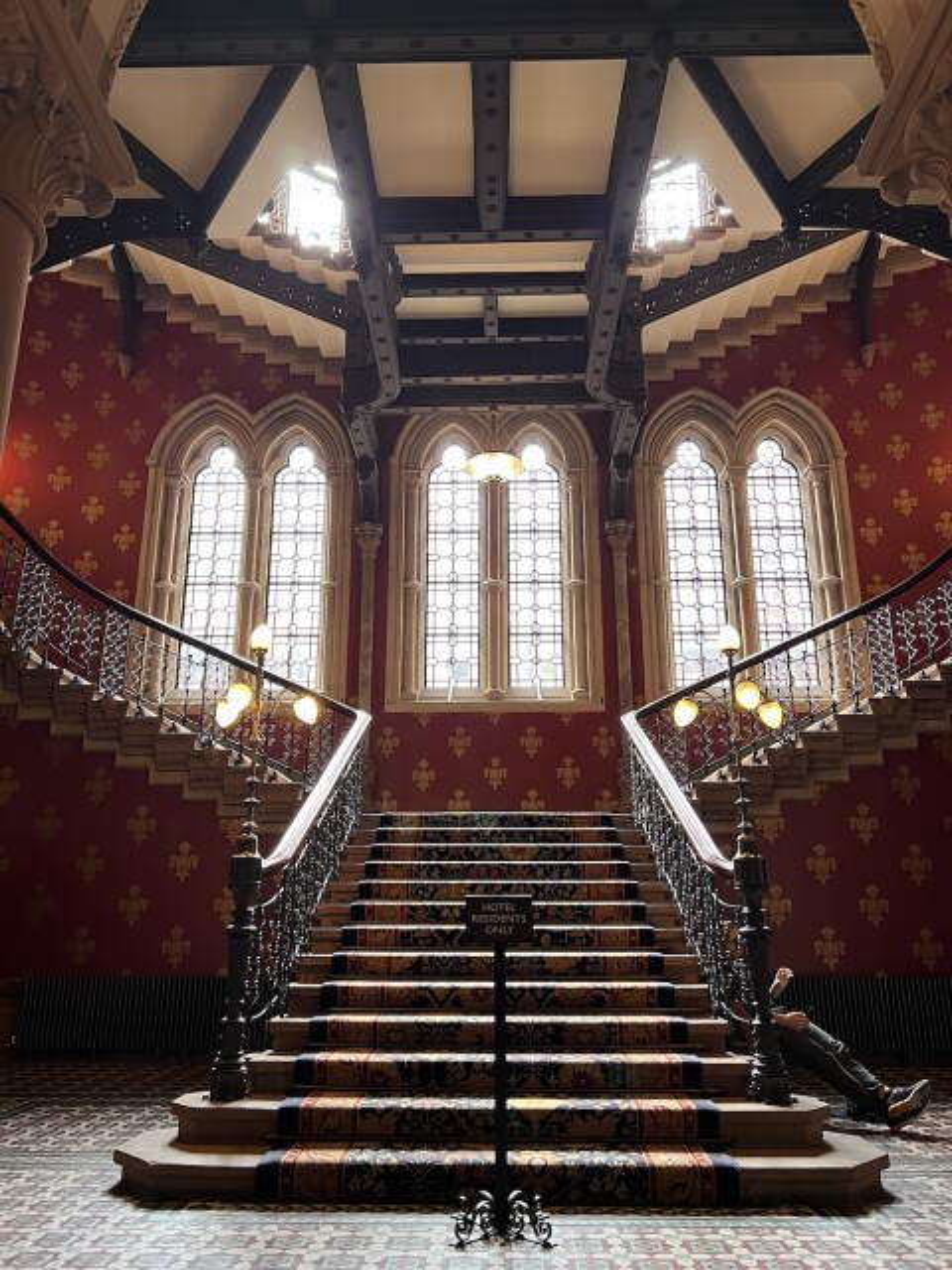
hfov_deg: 53.1
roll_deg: +0.3
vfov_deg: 67.3
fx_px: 953
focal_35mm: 26
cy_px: 635
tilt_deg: +15.7
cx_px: 476
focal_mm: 5.7
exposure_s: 1/50
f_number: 1.5
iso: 160
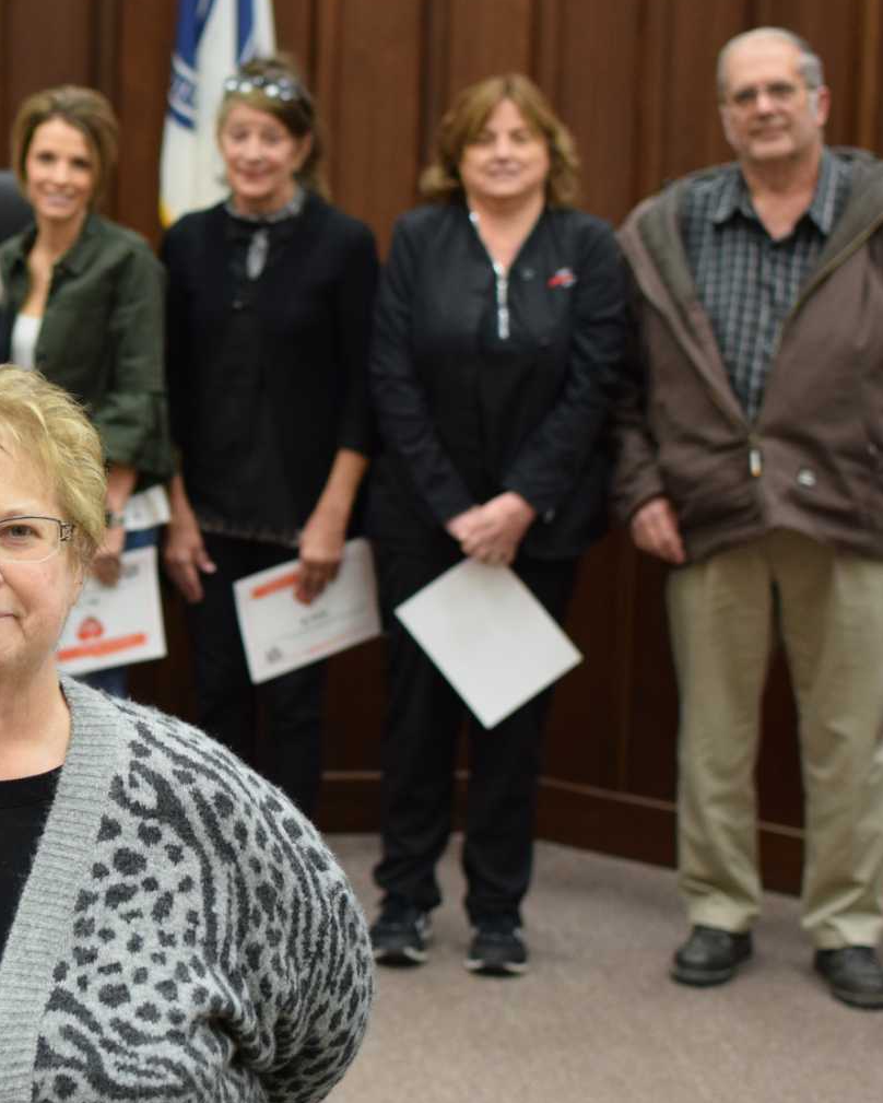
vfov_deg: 19.2
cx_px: -92
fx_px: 3263
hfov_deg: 15.0
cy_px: 576
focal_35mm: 100
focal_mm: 35
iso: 800
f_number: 2.8
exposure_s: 1/30
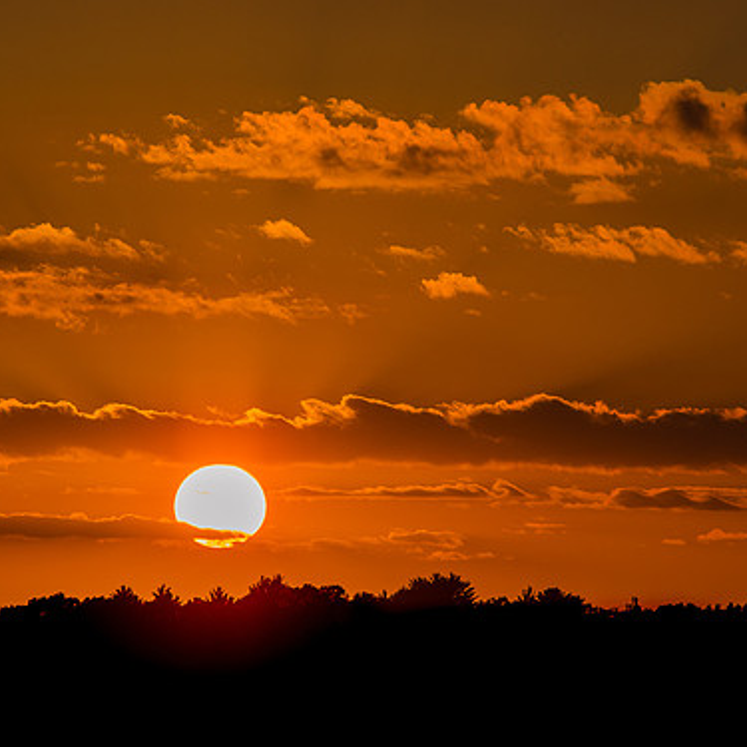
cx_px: 378
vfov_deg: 4.4
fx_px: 9619
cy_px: 367
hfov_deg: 4.4
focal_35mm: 394
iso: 100
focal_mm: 200
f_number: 5
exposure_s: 1/3200
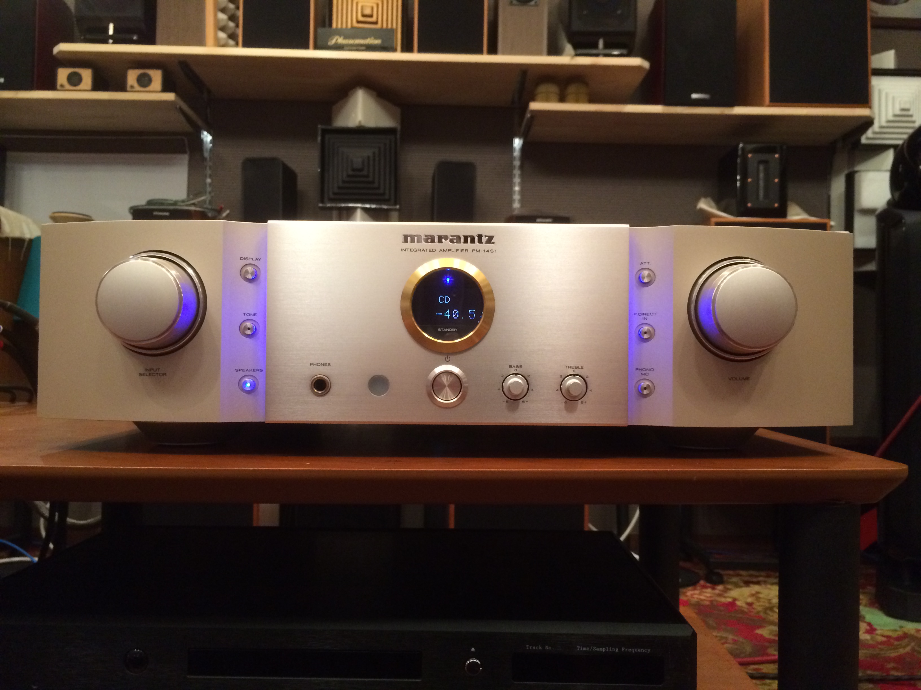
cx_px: 460
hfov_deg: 61.7
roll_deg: +0.0
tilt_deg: +1.6
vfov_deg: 48.2
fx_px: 772
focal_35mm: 29
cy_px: 345
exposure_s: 1/20
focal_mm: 4.15
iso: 320
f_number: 2.2
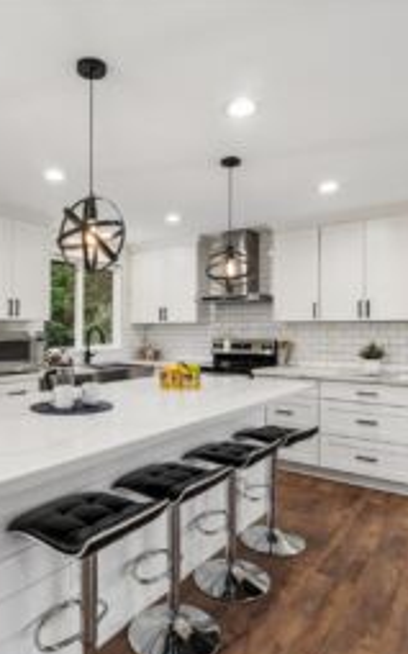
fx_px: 428
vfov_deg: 74.8
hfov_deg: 50.3
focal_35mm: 24
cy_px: 337
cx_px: 144
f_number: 9
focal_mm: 10
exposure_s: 1/6
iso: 250
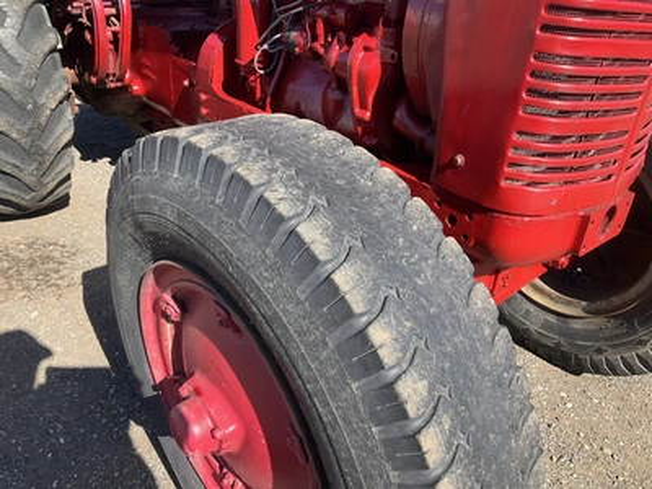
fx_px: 546
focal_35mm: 29
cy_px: 244
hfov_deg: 61.7
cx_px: 326
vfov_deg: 48.2
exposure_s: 1/674
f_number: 1.8
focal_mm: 3
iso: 25
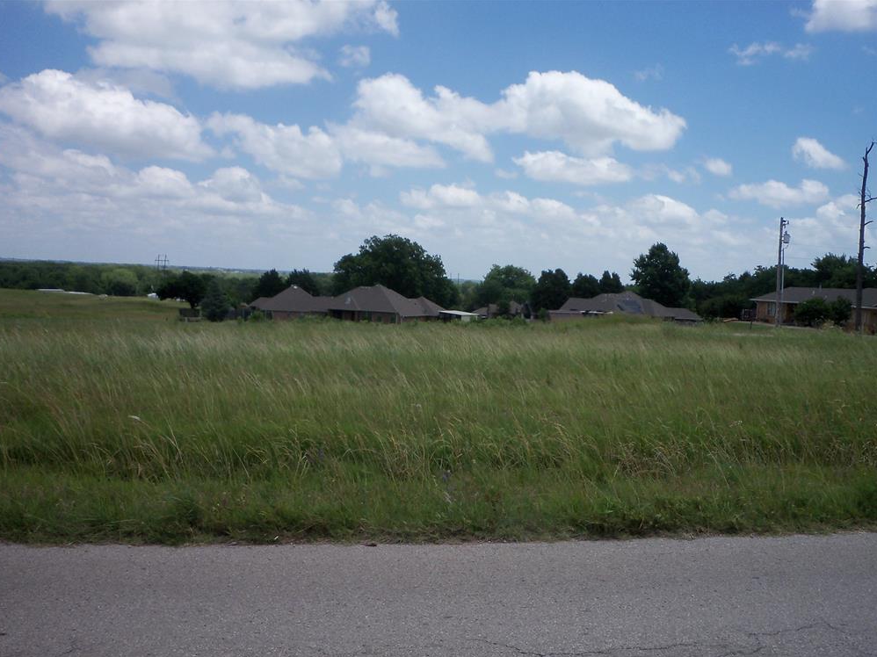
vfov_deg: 36.8
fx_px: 988
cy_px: 336
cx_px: 429
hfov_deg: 47.9
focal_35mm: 39
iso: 100
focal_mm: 6.3
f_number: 5.6
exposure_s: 1/400
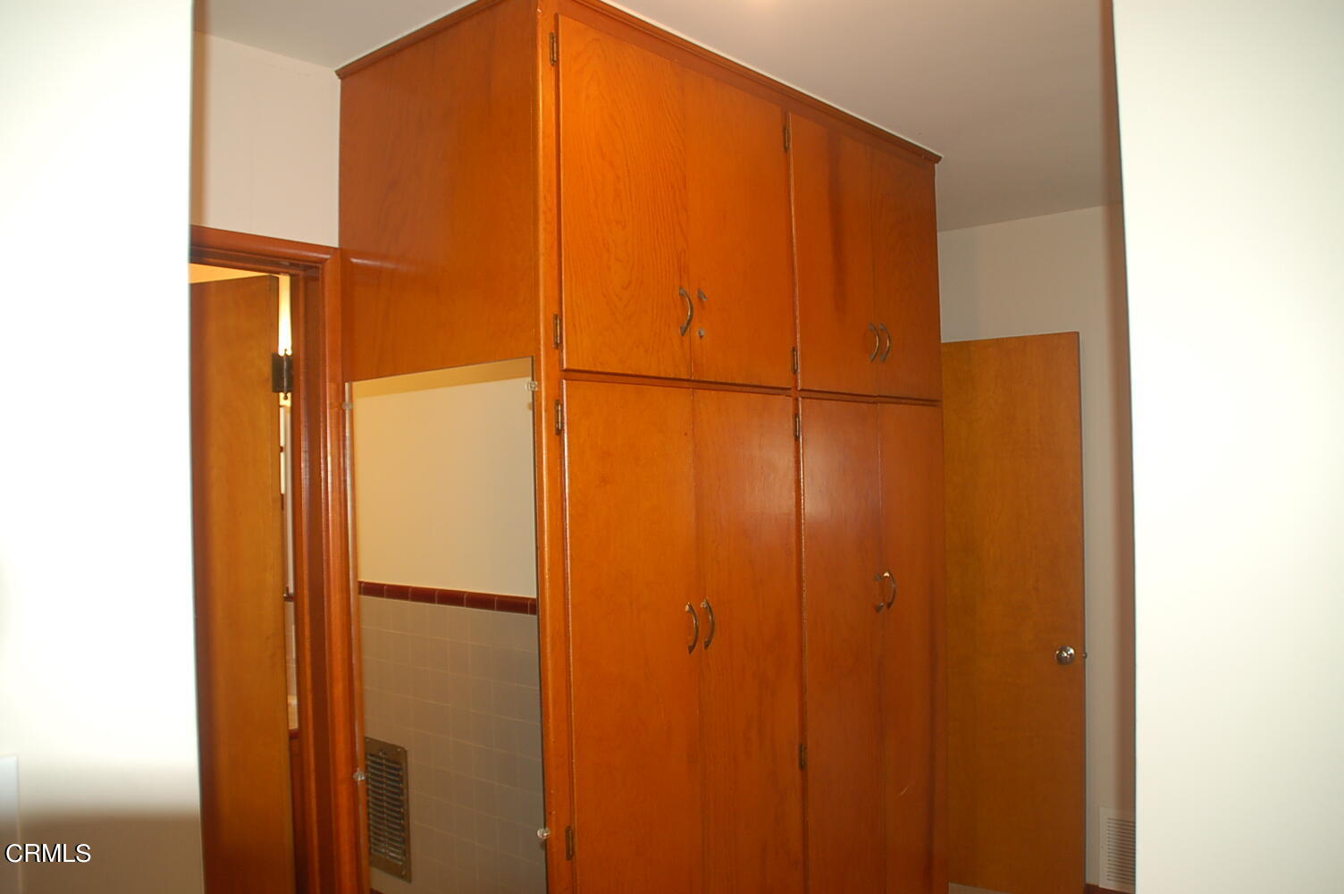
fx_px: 1007
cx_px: 672
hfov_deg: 67.4
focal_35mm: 27
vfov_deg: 47.8
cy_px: 447
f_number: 3.5
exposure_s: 1/60
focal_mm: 18
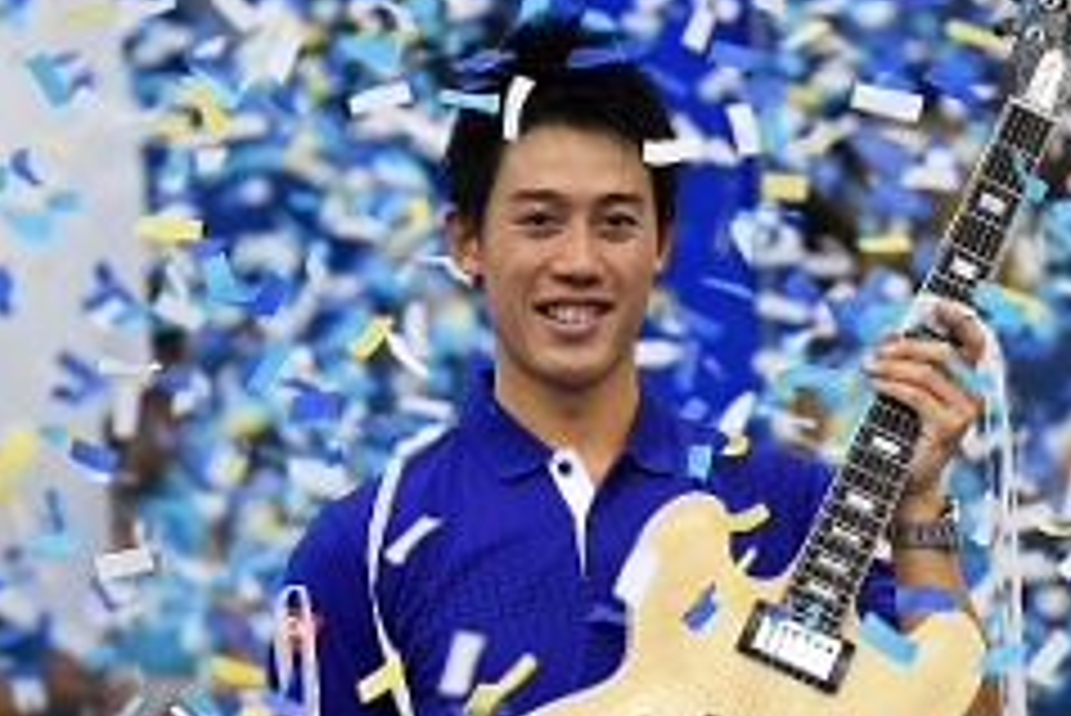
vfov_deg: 3.9
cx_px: 711
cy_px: 525
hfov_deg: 5.8
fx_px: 10597
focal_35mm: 356
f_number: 2.8
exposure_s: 1/1250
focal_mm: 190
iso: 3200
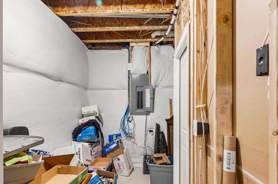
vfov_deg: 61.6
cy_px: 104
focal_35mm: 20
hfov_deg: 84.0
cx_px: 145
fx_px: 154
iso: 800
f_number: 8
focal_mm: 17
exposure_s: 4
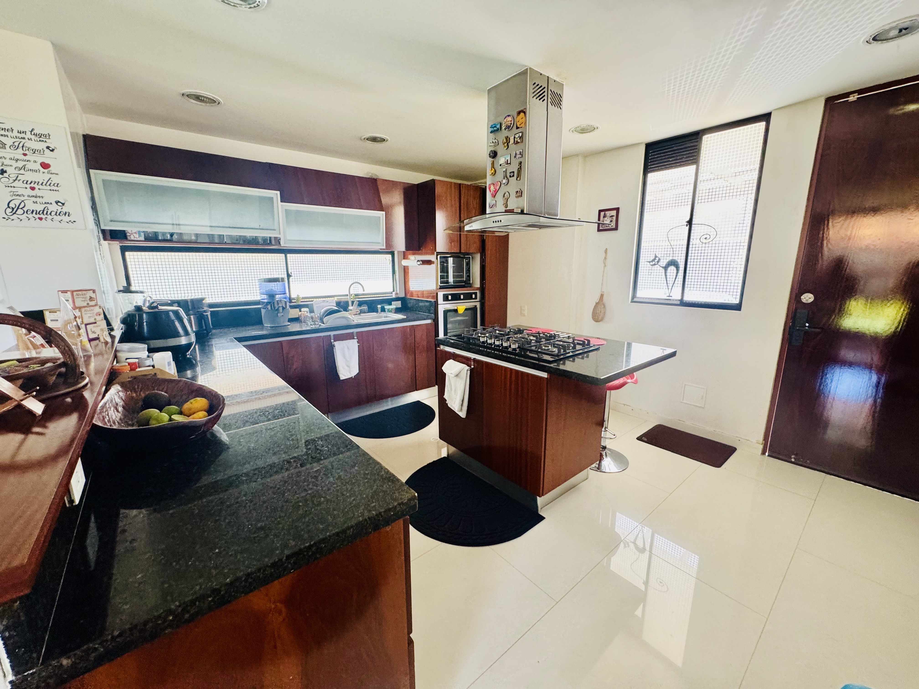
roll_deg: +1.3
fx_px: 372
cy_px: 344
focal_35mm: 14
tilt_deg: -12.7
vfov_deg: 85.7
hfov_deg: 102.1
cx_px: 460
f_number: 2.2
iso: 250
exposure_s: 1/99
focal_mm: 2.22
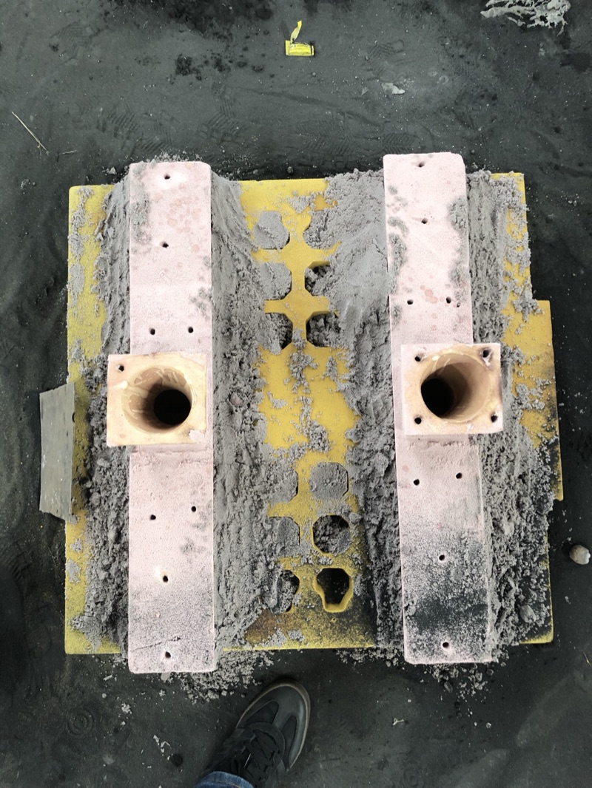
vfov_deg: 63.4
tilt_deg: -84.0
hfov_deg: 49.8
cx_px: 296
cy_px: 394
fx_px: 638
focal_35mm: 28
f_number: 1.8
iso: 40
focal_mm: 4
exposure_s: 1/15
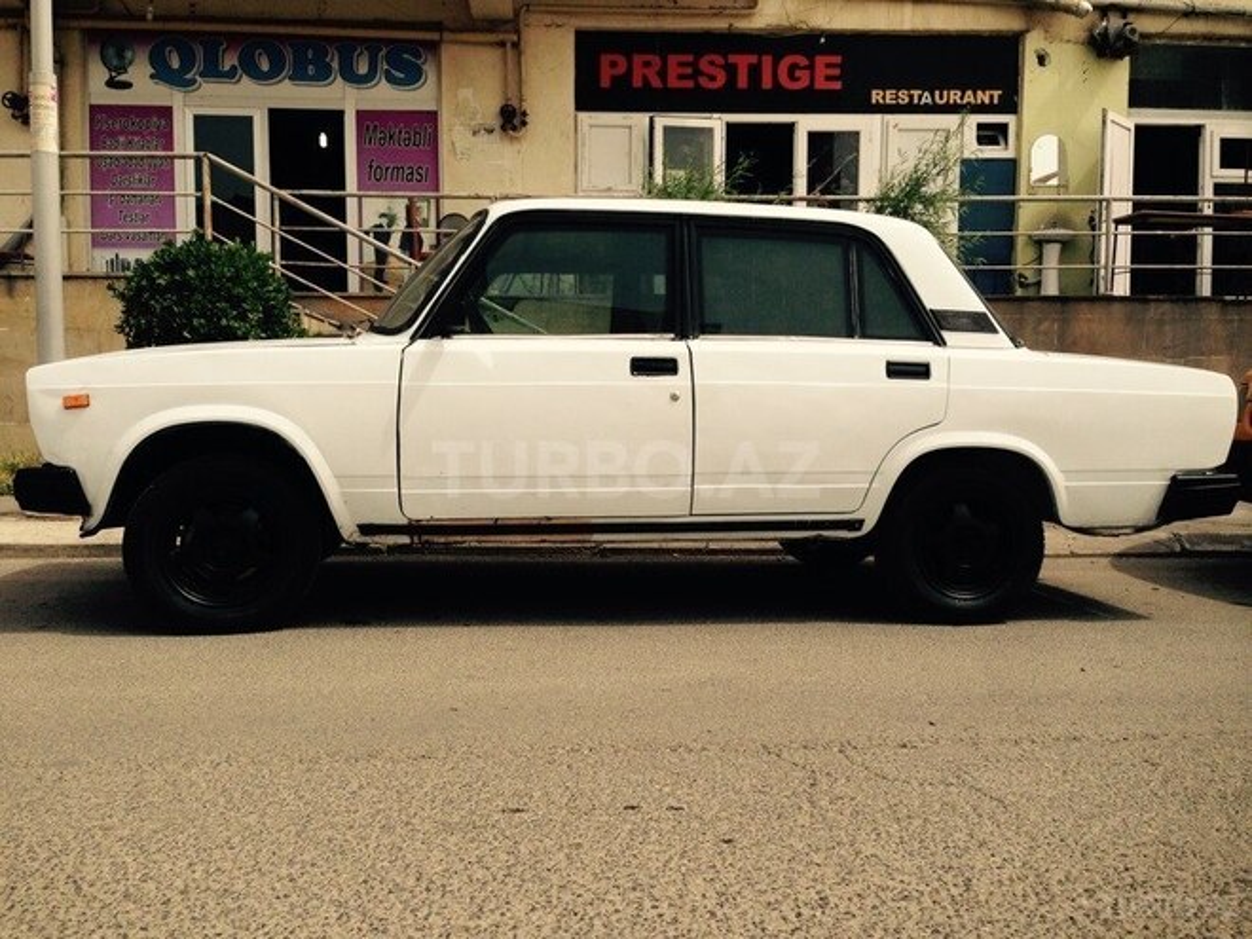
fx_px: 1194
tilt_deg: -4.4
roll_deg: -0.5
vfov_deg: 42.9
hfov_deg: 55.4
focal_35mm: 33
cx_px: 626
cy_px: 470
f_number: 2.4
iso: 50
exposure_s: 1/2008
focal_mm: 4.12
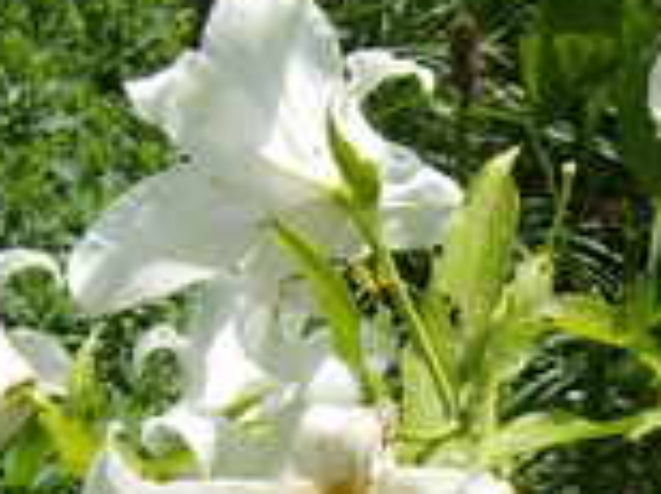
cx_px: 605
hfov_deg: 18.8
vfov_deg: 14.2
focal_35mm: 103
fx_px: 1964
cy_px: 438
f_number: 4.7
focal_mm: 6
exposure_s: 1/505
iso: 100
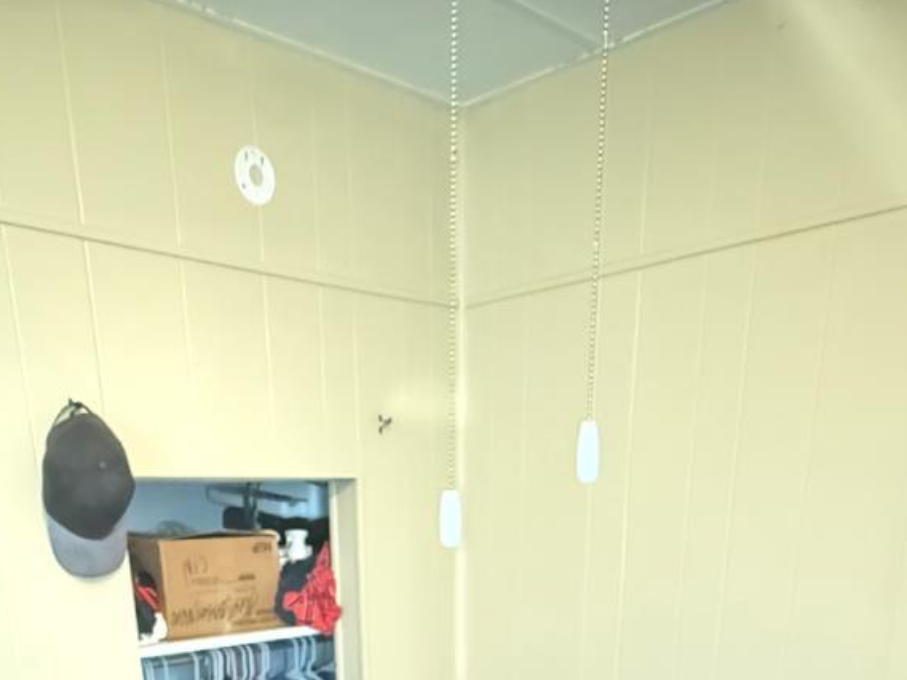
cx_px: 388
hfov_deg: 50.0
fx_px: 969
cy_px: 890
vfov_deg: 30.3
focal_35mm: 37
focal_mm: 2.22
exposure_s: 1/24
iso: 2500
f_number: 2.2
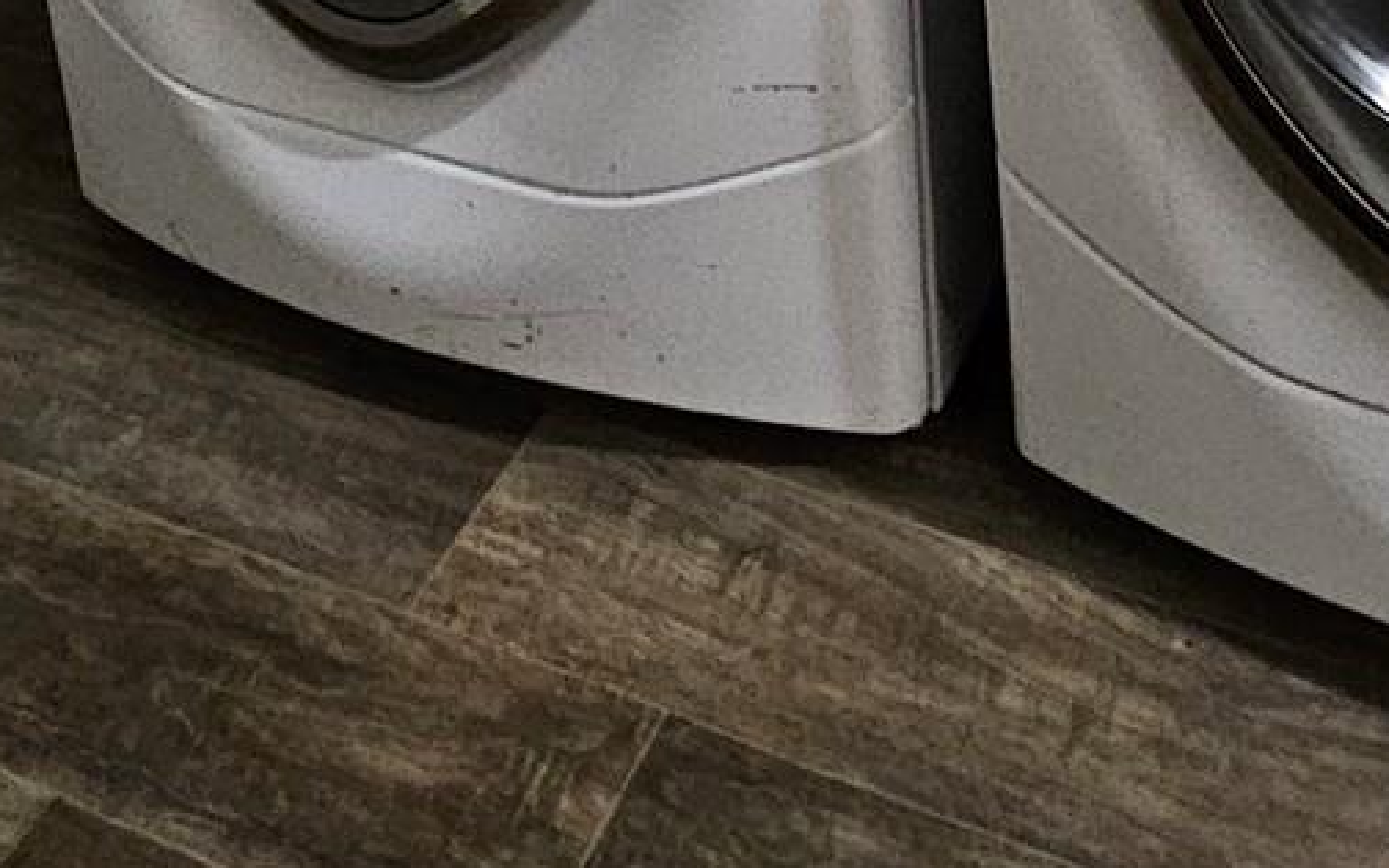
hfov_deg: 35.9
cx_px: 940
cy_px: -1039
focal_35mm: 56
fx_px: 2120
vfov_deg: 15.9
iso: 800
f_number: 2.2
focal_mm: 2.2
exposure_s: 1/24
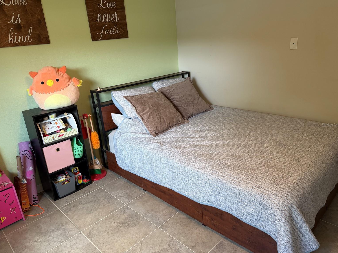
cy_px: 125
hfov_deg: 69.4
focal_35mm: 25
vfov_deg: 54.9
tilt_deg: -20.1
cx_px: 167
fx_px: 244
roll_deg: +4.7
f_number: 1.78
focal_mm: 6.76
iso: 160
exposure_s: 1/60
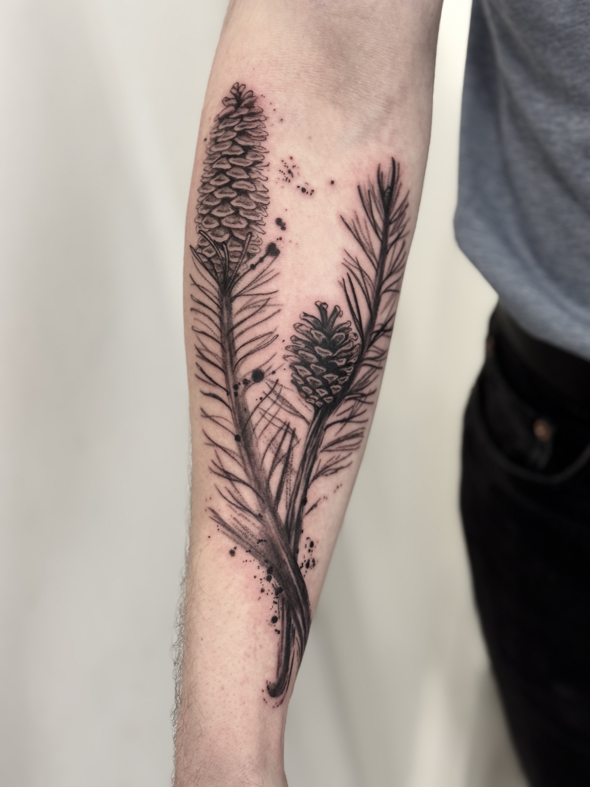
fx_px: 1091
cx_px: 295
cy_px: 394
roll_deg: +11.3
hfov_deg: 30.3
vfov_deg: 39.7
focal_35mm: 48
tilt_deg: -31.7
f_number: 1.78
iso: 160
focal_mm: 6.76
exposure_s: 1/50
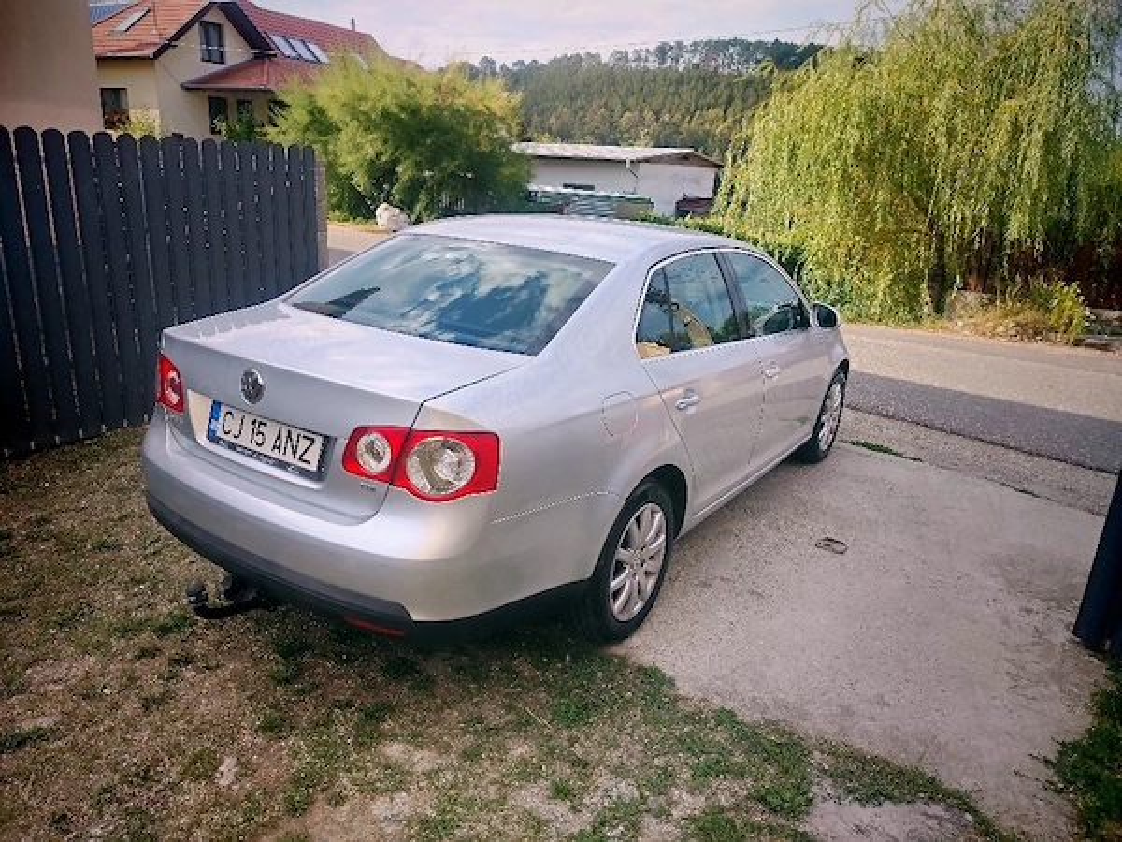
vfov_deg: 56.8
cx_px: 561
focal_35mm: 24
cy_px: 421
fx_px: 778
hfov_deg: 71.6
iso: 350
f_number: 1.75
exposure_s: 1/909
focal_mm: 5.25
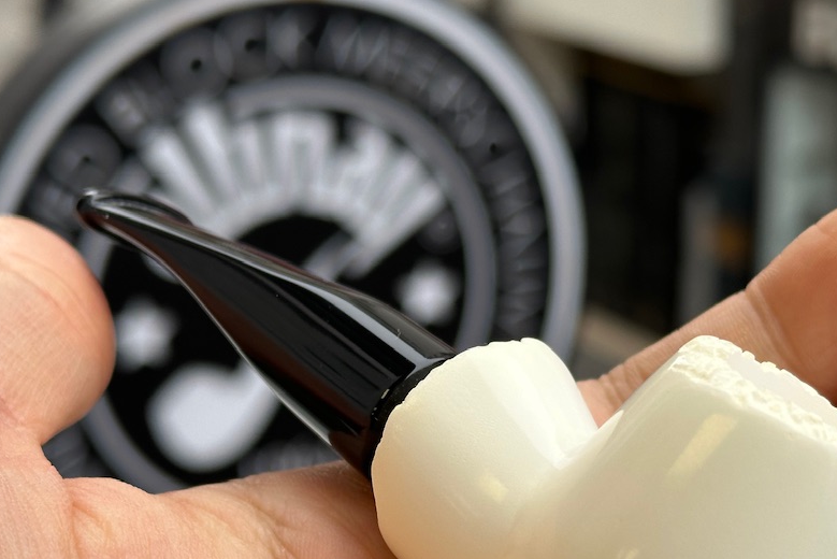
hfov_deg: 24.8
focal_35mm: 82
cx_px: 439
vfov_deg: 16.6
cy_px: 389
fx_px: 1907
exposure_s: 1/271
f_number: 1.78
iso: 64
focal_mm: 6.86
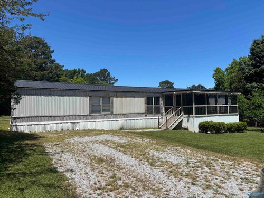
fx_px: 198
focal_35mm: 26
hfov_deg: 67.3
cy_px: 99
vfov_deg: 53.1
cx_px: 132
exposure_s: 1/3650
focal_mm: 5.96
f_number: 1.6
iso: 50
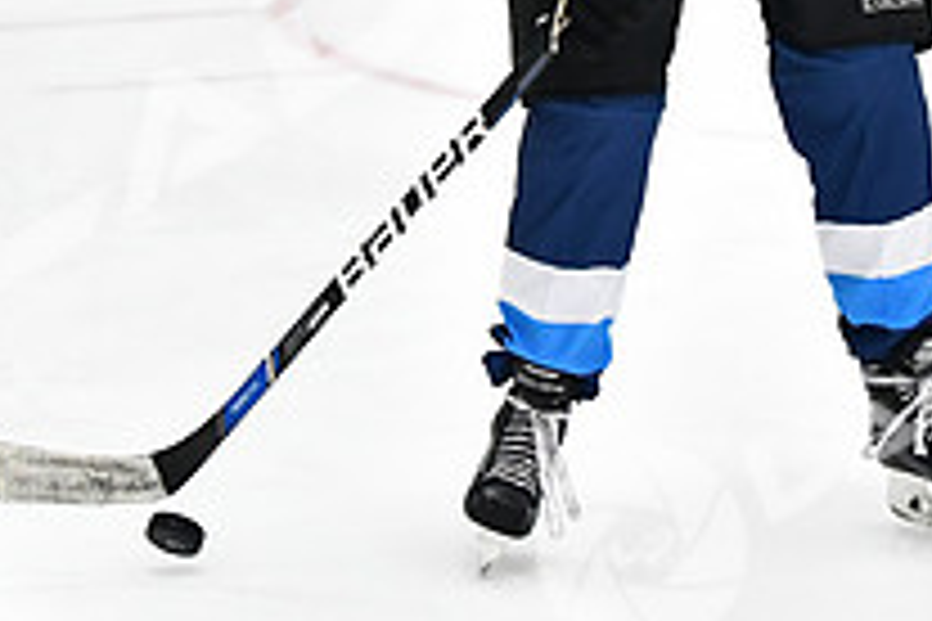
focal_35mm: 303
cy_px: -115
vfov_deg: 4.5
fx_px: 7844
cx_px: 527
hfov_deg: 6.8
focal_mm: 72
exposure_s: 1/1250
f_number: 2.8
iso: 6400
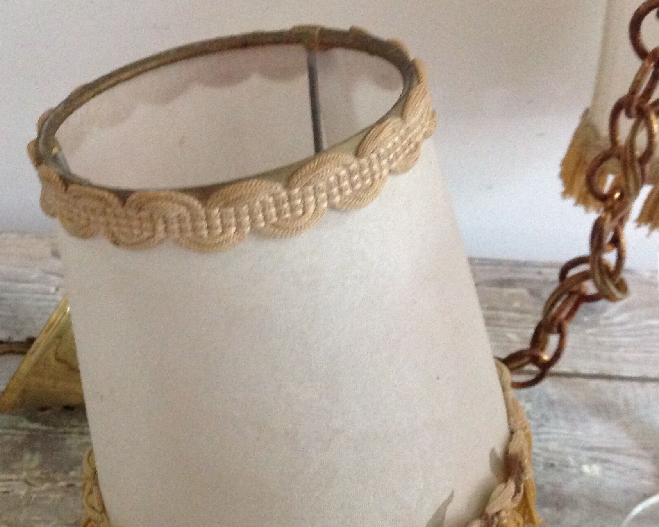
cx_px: 291
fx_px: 1073
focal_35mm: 55
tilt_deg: -44.9
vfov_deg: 27.5
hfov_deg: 34.1
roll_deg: -5.5
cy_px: 329
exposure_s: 1/15
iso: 500
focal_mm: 4.28
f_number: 2.4
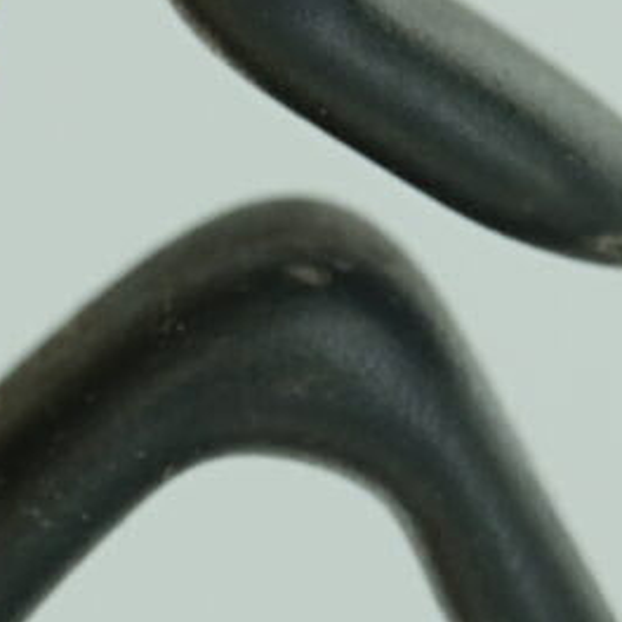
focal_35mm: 866
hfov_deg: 2.0
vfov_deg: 2.0
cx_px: 686
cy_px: 701
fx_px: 17605
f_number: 10
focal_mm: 105
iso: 80
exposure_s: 1/10
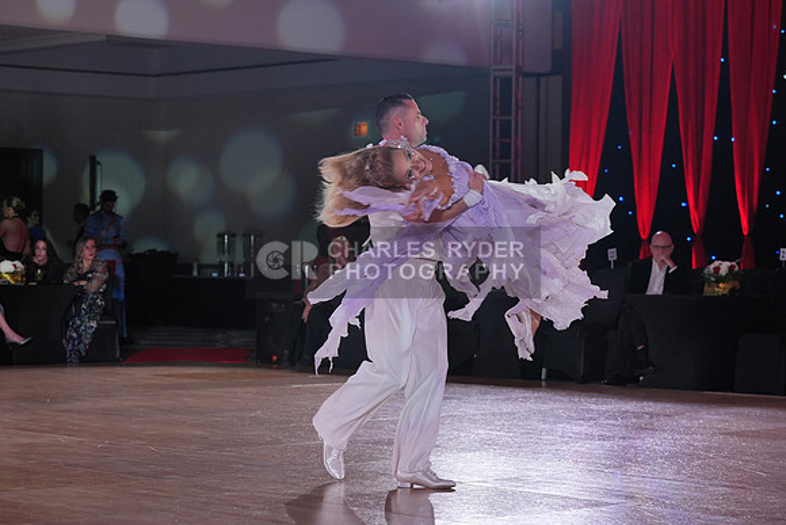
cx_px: 393
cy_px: 262
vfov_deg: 14.3
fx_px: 2096
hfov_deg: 21.2
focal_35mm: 96
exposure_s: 1/400
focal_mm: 96
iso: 1600
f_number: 5
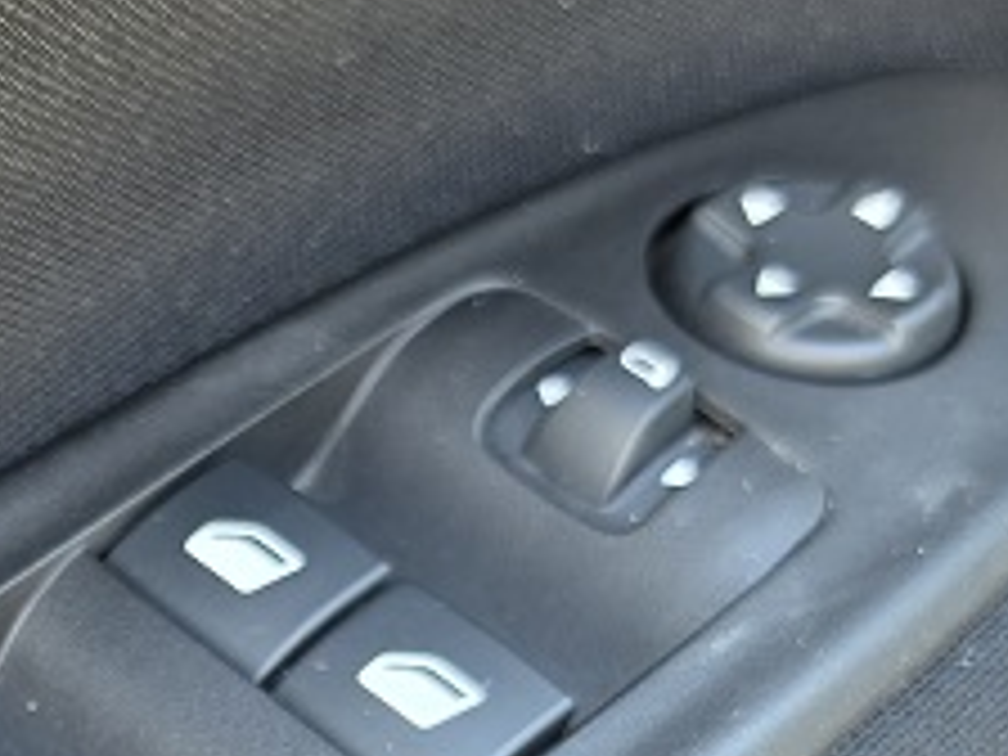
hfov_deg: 23.0
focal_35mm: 82
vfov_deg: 17.3
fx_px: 2388
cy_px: 882
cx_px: 22
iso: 40
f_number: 1.4
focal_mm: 6.5
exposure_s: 1/180
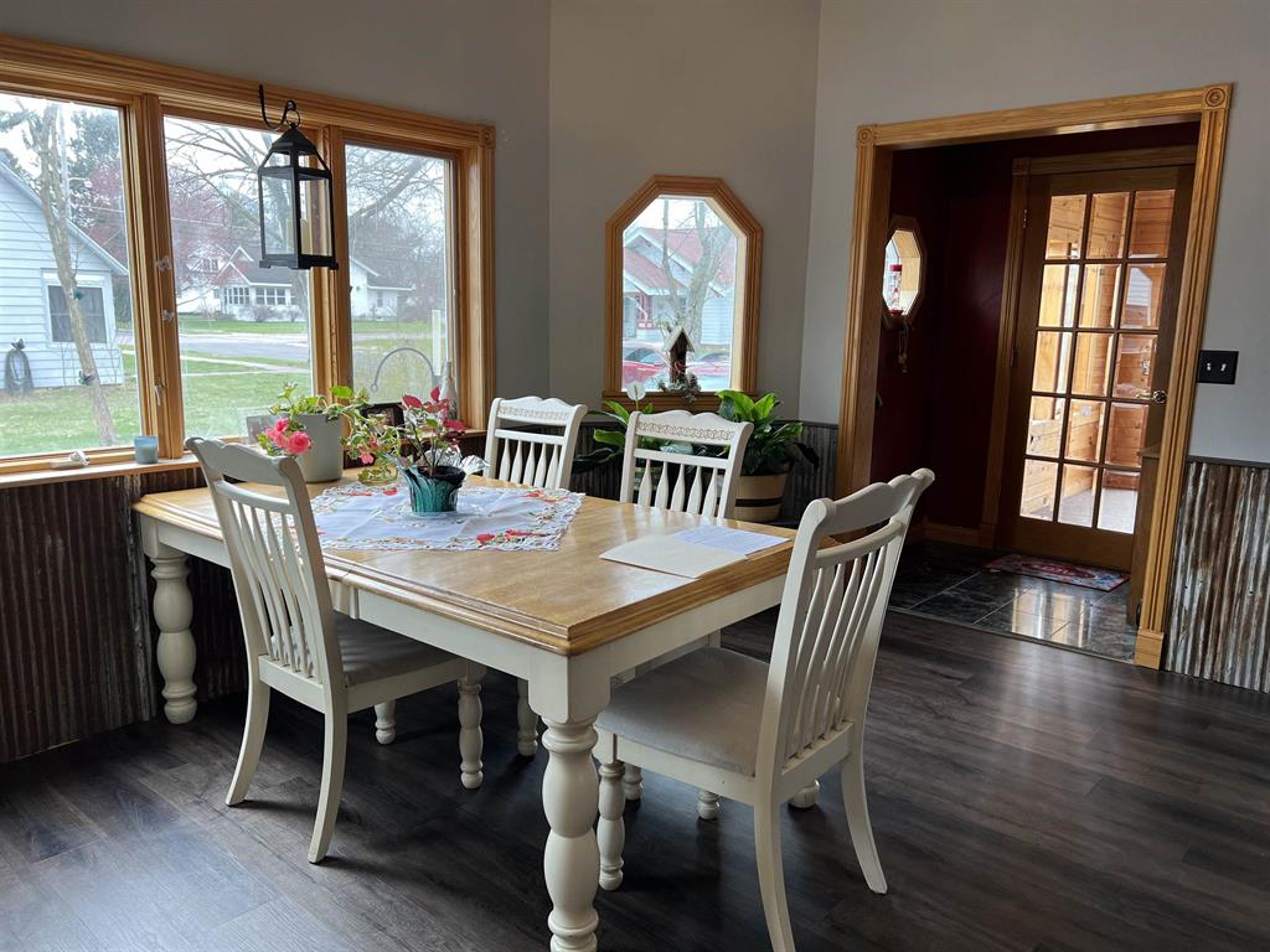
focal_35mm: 26
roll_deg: -1.2
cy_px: 476
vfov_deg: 53.1
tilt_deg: -10.0
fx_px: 954
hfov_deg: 67.3
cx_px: 635
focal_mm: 5.7
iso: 32
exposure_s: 1/120
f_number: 1.5
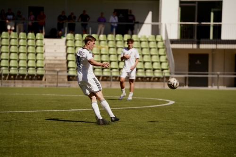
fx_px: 1311
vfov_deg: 6.9
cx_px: 118
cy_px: 78
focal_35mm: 200
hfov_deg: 10.3
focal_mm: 200
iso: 100
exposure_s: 1/1250
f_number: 3.5
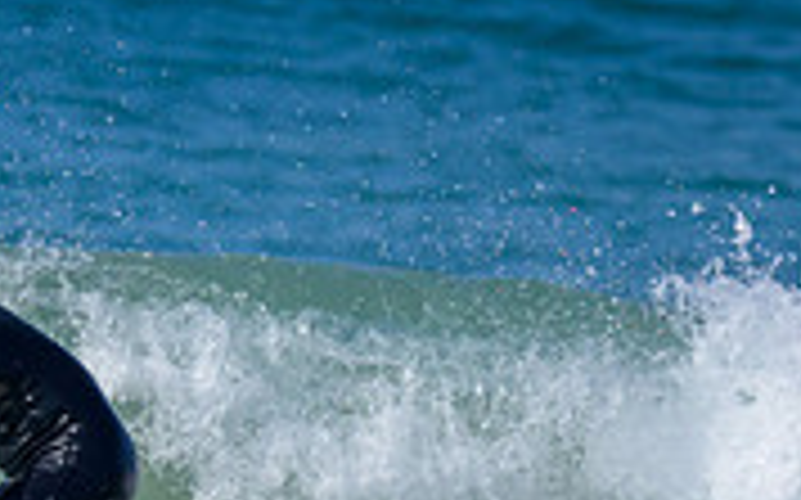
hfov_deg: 0.6
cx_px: -170
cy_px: 727
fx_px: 79629
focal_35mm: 3650
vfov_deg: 0.4
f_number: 6.3
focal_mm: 800
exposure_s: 1/2000
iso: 360
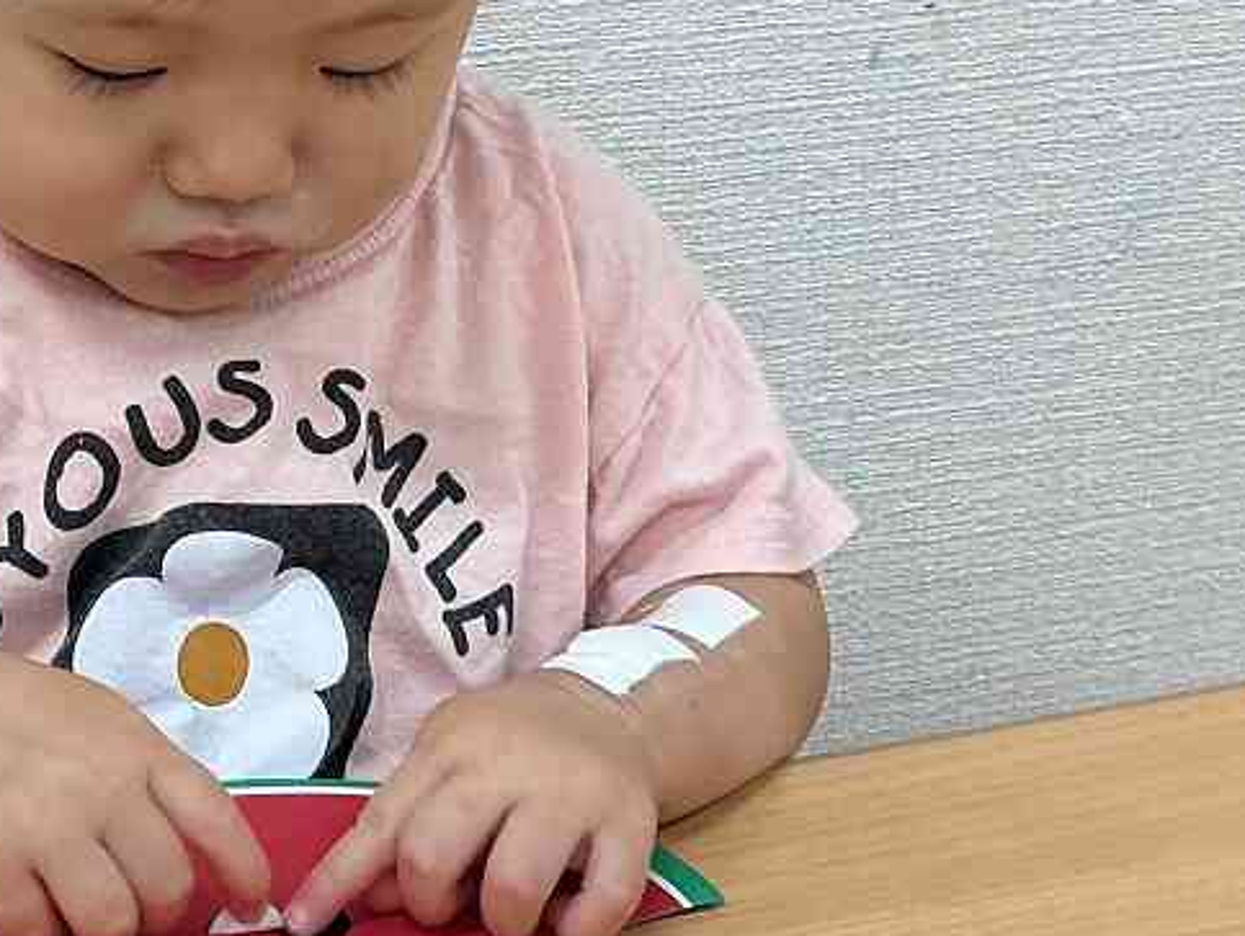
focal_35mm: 90
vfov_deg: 16.4
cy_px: 267
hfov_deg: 21.3
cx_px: 162
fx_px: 3239
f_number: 1.8
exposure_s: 1/60
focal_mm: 3
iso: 40
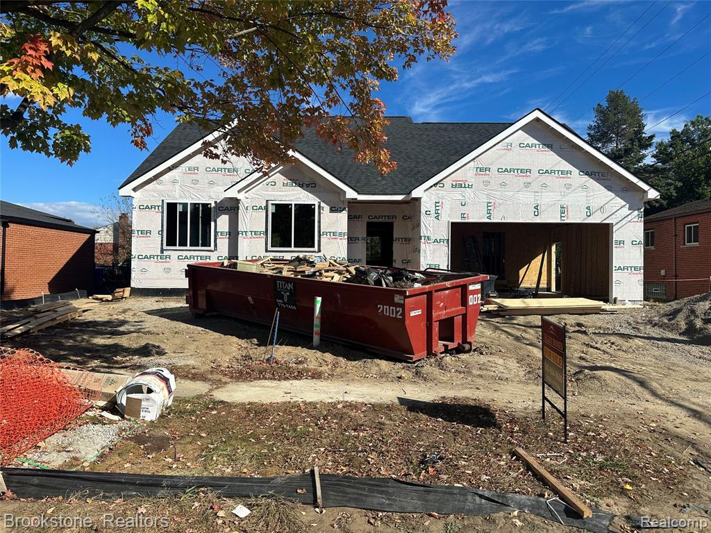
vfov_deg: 56.8
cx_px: 356
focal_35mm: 24
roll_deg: -0.6
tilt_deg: +1.8
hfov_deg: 71.6
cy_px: 266
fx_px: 493
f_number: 1.78
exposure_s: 1/5848
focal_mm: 6.86
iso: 80
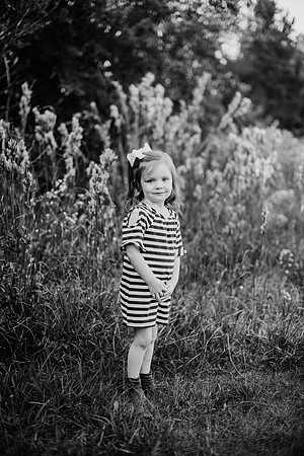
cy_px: 228
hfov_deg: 27.0
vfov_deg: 39.6
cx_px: 152
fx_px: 633
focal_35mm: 50
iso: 200
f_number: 2
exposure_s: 1/1000
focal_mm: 50
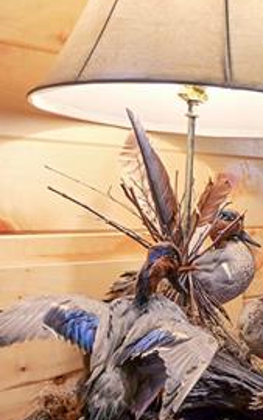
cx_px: 298
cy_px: 212
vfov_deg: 37.5
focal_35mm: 54
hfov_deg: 22.5
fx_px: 619
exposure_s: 1/4
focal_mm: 14
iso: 200
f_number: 9
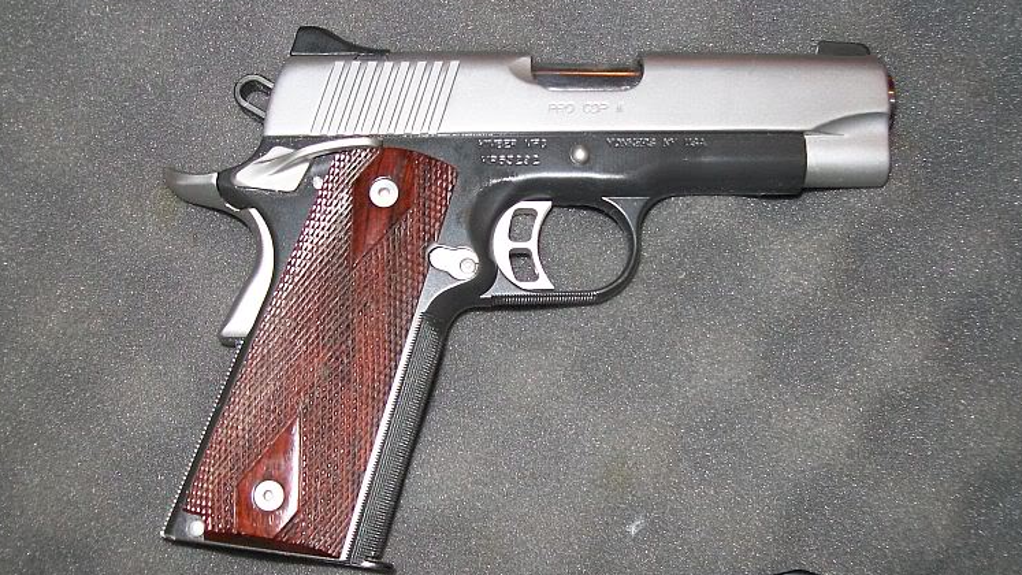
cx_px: 516
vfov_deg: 28.3
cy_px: 290
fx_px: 1138
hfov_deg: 48.4
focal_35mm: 42
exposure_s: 1/30
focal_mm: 6
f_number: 2.7
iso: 80
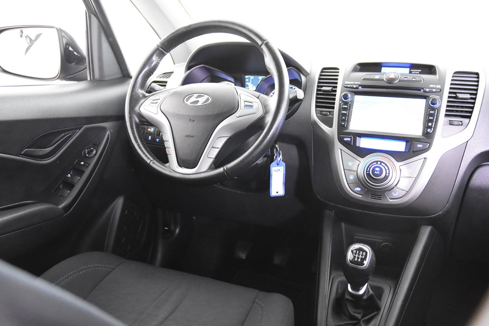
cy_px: 163
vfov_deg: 40.0
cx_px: 244
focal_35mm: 33
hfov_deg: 57.2
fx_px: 448
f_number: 3
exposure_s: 1/30
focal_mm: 22
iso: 7200
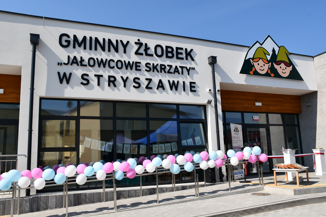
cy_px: 108
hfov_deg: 61.9
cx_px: 163
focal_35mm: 30
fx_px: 272
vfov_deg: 43.6
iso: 100
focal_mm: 20
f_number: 9
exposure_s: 1/320
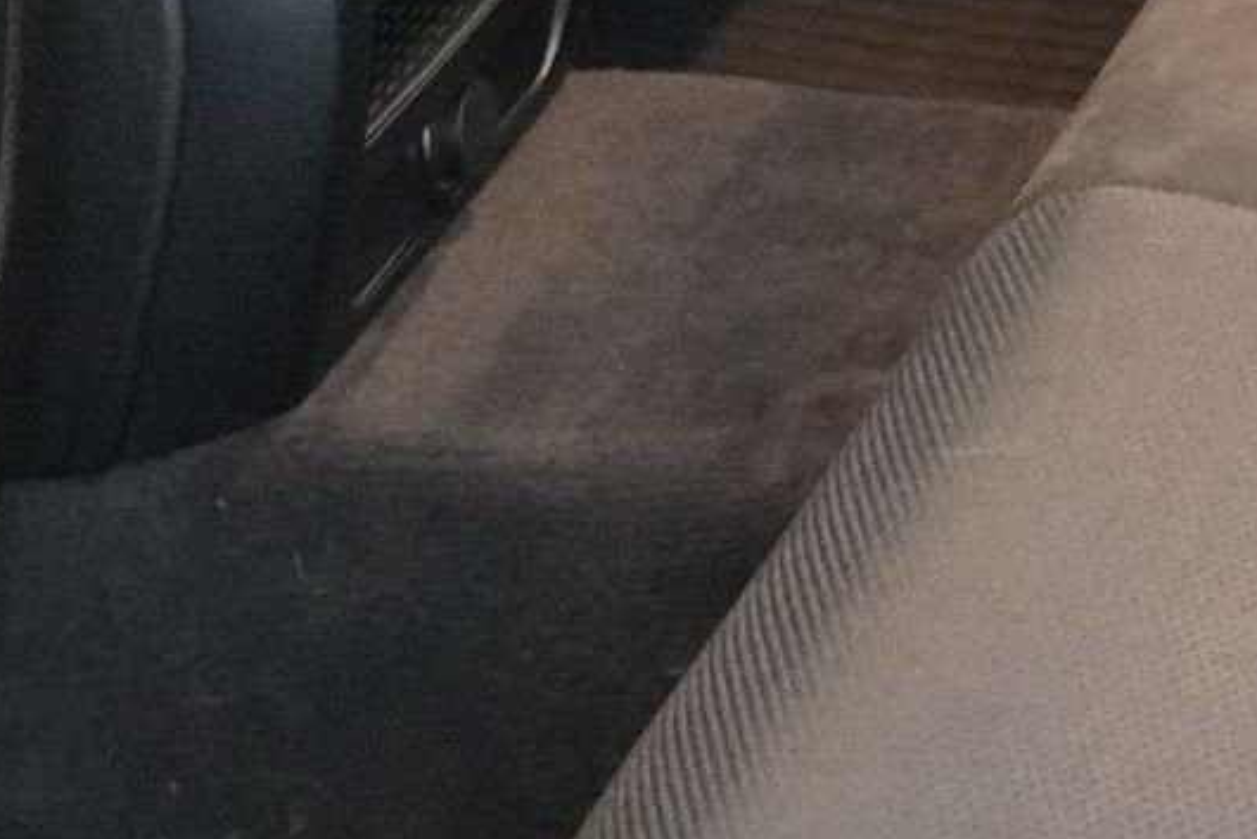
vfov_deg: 6.9
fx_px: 6917
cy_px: -177
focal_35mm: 198
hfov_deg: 10.2
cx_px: 1641
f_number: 3.5
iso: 6400
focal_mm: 28
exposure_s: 1/25
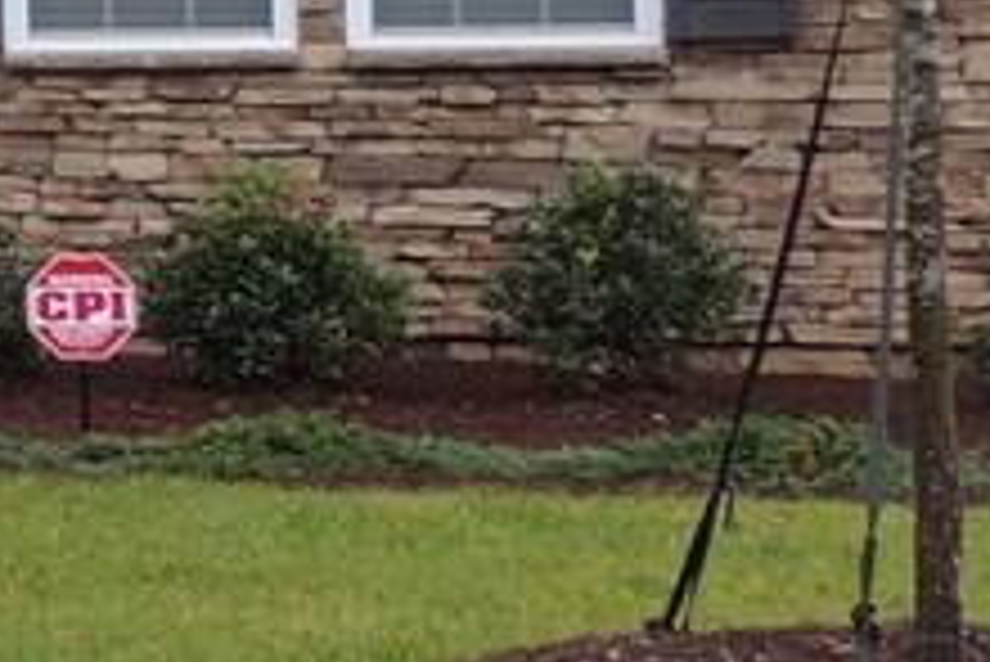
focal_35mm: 116
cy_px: -90
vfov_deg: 11.6
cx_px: -1058
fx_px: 3192
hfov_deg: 14.3
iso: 100
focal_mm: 4.3
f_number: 3
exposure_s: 1/125
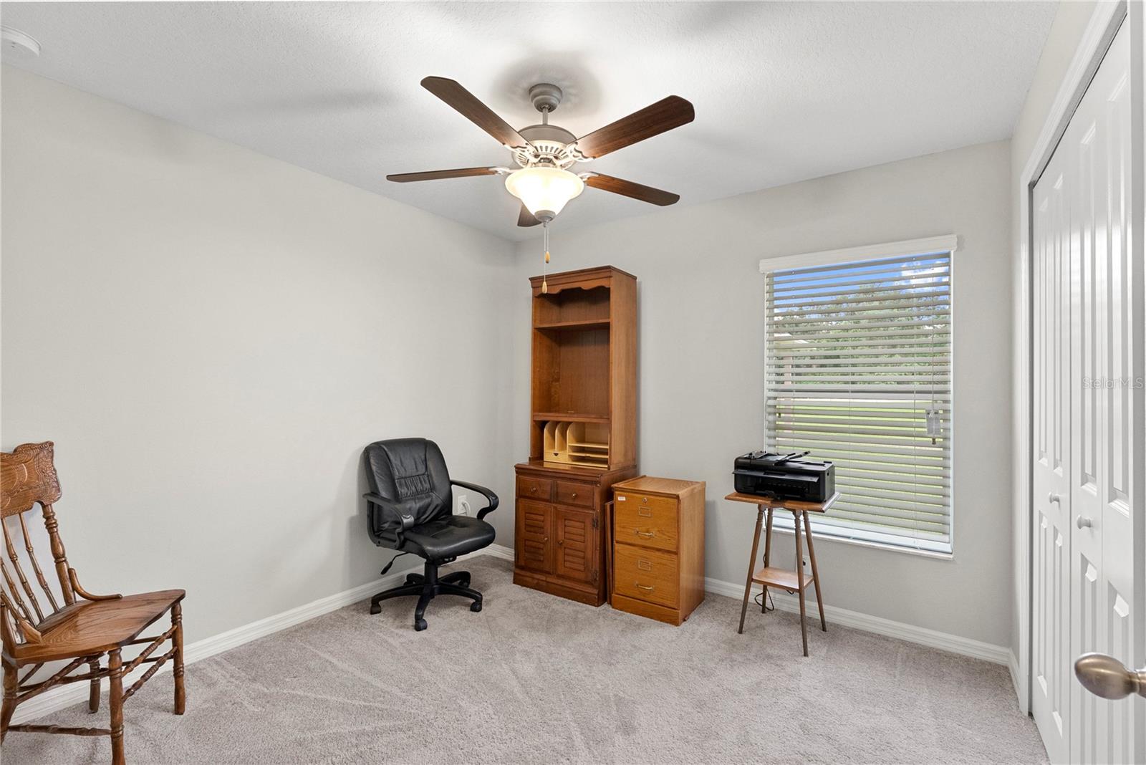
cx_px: 573
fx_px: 509
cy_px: 382
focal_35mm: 16
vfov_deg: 73.8
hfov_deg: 96.7
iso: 2000
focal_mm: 16
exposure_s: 1/15
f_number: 9
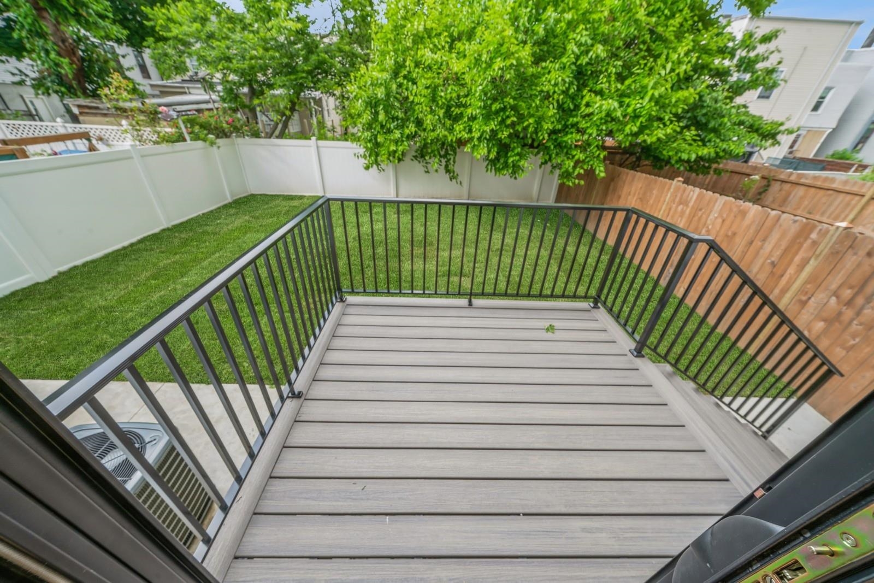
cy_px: 292
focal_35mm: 12
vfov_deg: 90.0
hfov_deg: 112.6
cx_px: 437
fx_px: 291
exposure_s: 1/15
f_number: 11
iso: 200
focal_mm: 12
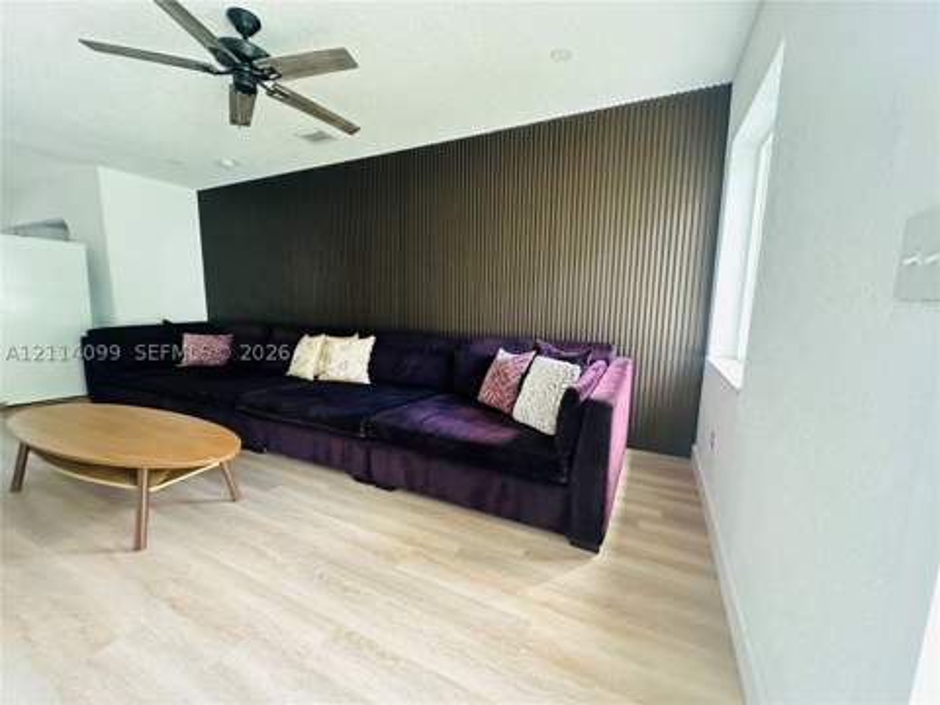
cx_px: 470
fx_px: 380
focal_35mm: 14
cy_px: 352
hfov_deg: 102.1
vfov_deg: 85.7
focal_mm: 2.22
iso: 1250
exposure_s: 1/56
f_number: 2.2
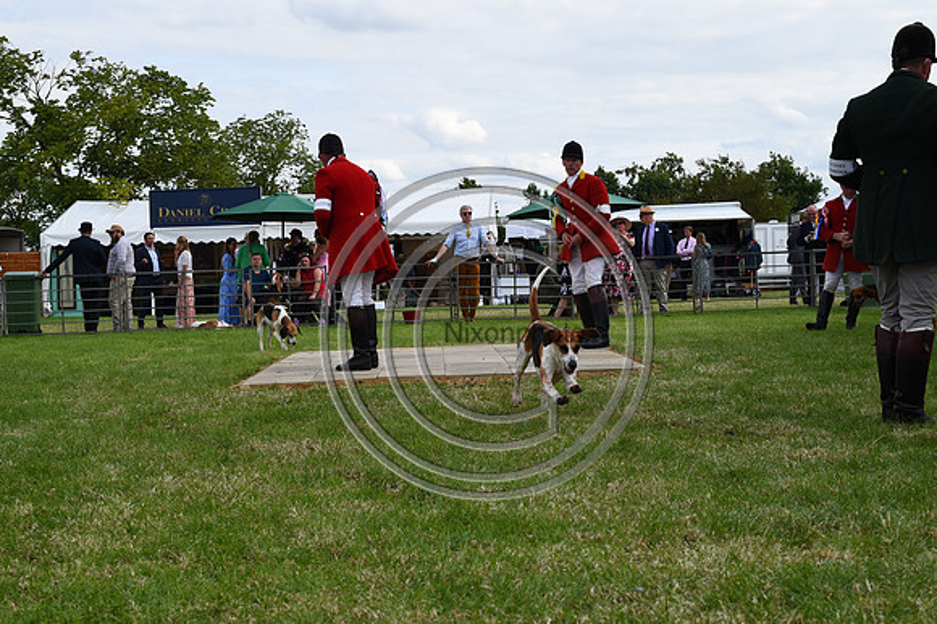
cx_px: 468
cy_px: 312
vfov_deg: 27.0
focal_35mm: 50
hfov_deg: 39.6
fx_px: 1301
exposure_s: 1/1250
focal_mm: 50
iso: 800
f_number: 10
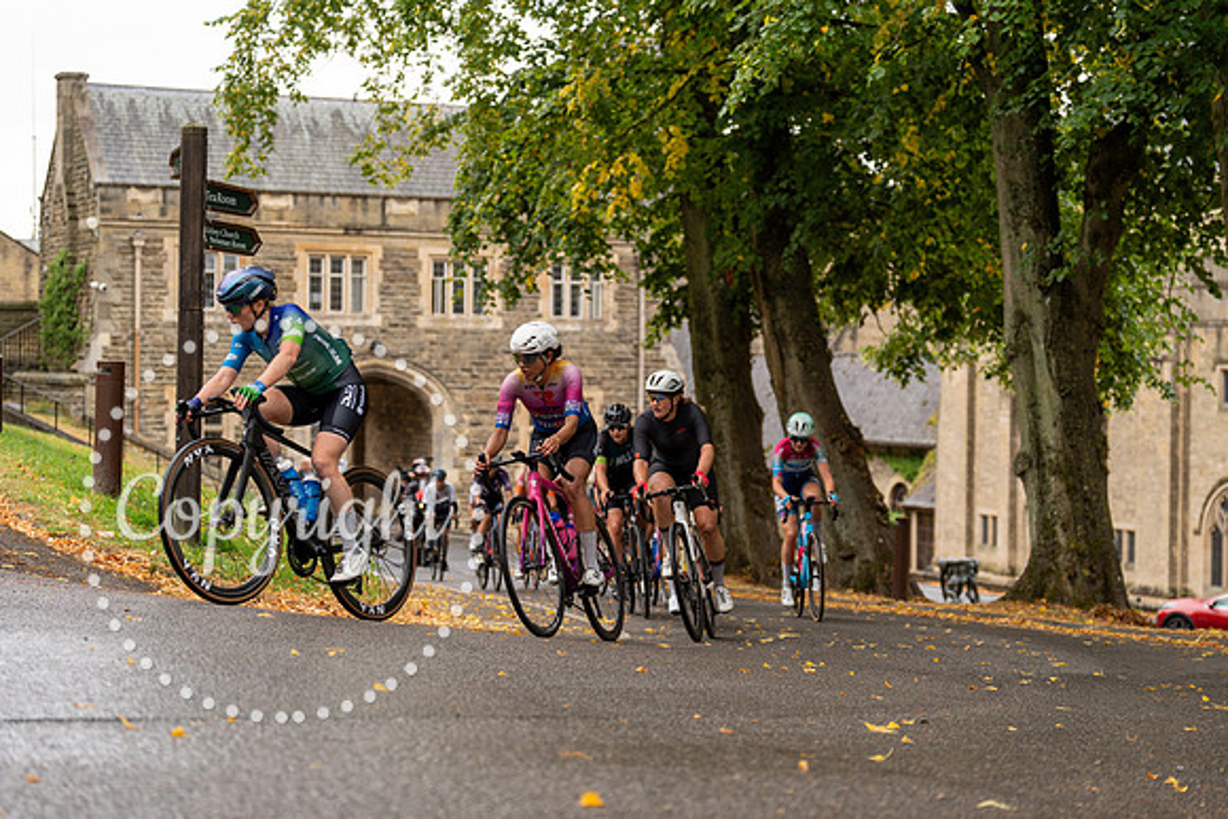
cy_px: 410
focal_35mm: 70
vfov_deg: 19.5
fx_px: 2388
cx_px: 614
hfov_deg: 28.8
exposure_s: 1/800
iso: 640
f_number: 2.8
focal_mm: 70
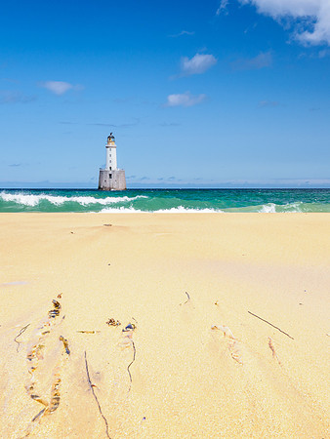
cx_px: 194
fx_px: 611
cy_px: 219
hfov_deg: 30.2
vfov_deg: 39.5
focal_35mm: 48
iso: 200
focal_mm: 18
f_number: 7.1
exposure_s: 1/100
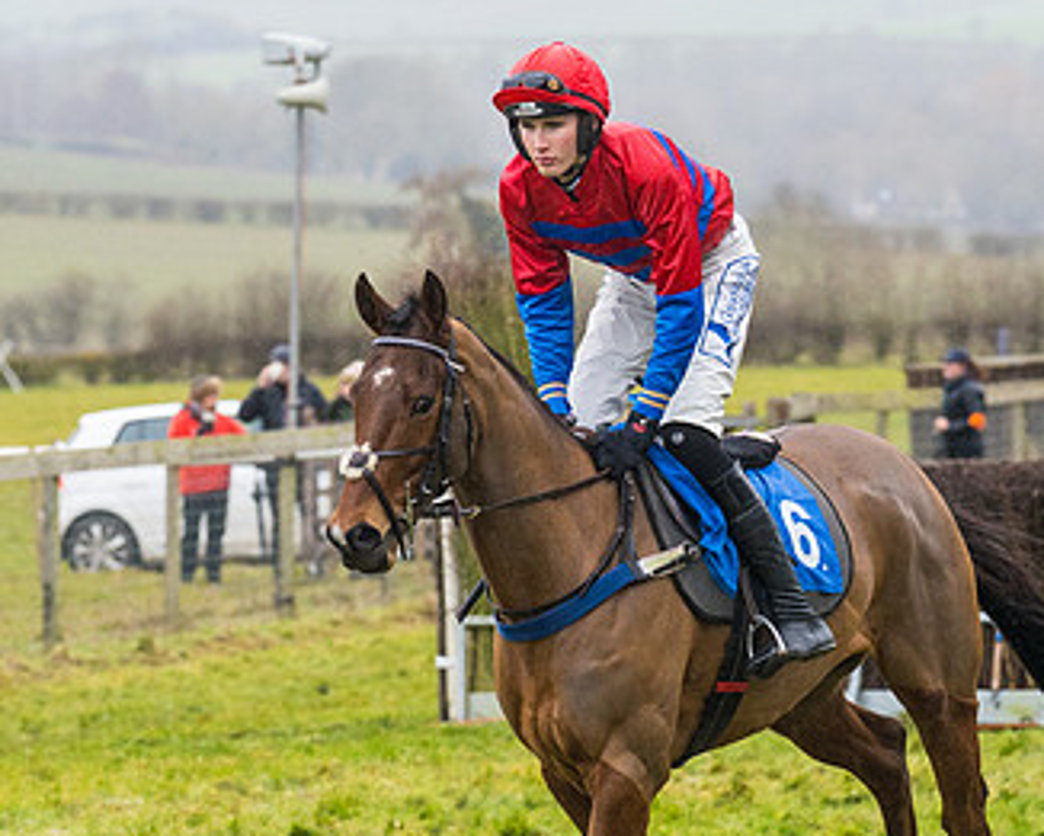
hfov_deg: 5.1
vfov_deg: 4.1
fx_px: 11776
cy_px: 652
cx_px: 597
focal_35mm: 381
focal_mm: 135
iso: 800
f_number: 4
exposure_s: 1/800
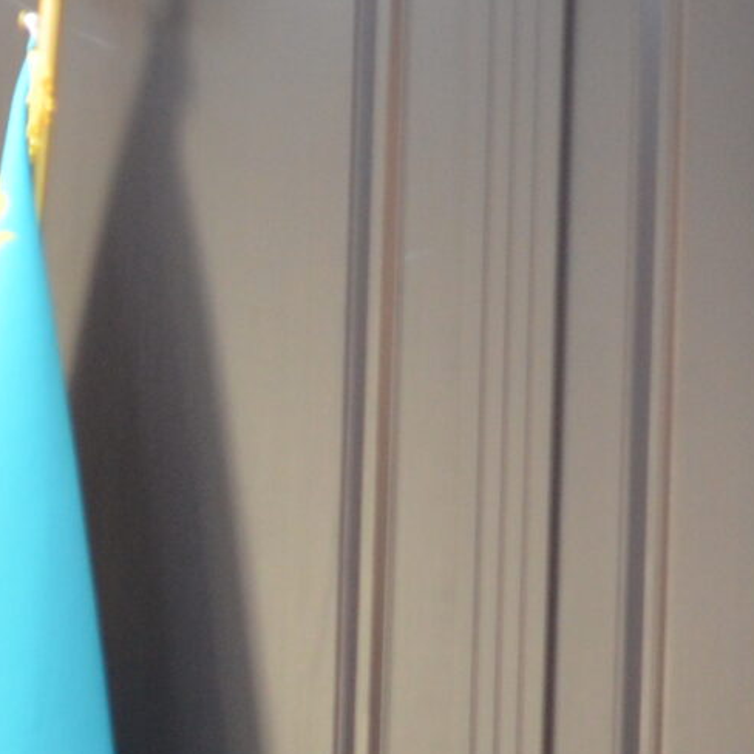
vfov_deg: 4.7
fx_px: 9050
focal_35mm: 367
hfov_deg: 4.8
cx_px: 306
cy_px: 1072
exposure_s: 1/40
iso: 800
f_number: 5.6
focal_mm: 55
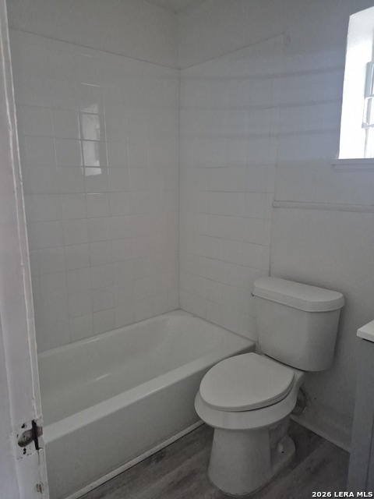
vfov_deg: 73.9
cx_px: 187
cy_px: 250
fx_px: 331
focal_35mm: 23
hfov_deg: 58.9
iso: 500
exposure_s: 1/120
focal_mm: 5.4
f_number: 1.8
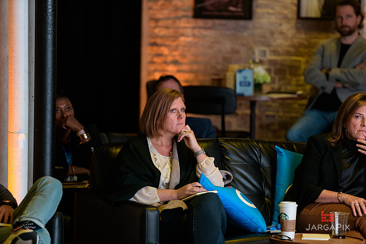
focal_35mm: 200
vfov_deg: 6.9
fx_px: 2034
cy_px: 122
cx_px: 183
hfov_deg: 10.3
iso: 1600
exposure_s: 1/100
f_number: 3.2
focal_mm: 200
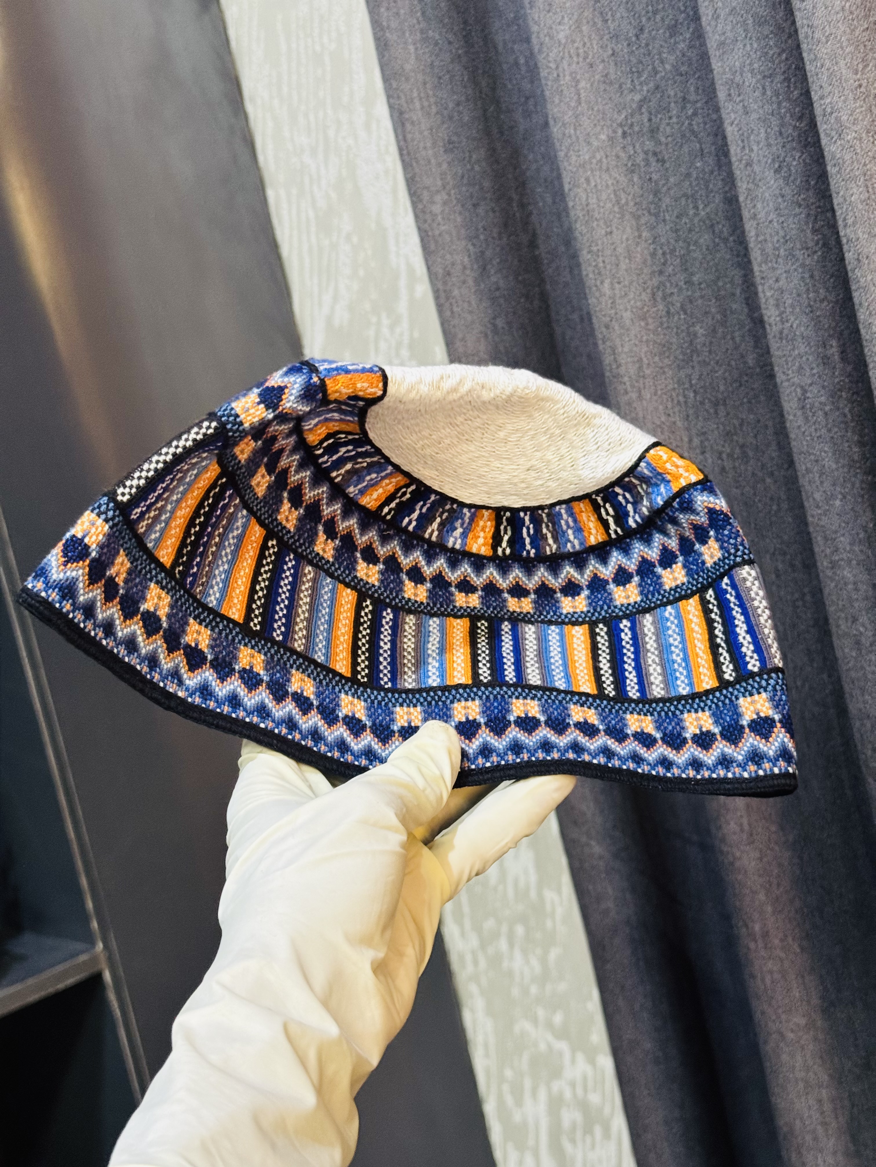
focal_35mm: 48
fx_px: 1620
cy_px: 584
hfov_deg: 30.3
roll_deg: +13.5
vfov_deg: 39.7
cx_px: 438
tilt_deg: -6.0
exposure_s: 1/33
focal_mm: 6.76
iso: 400
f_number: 1.78
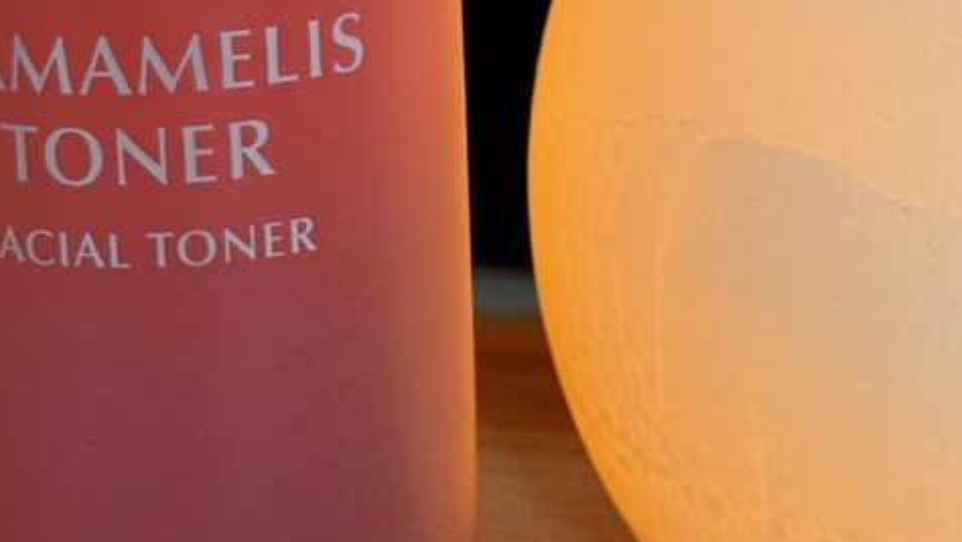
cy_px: 144
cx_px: 501
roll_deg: +0.6
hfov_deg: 18.9
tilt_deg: -13.9
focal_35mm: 113
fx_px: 2883
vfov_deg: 10.7
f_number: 1.78
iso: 160
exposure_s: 1/60
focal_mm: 6.76
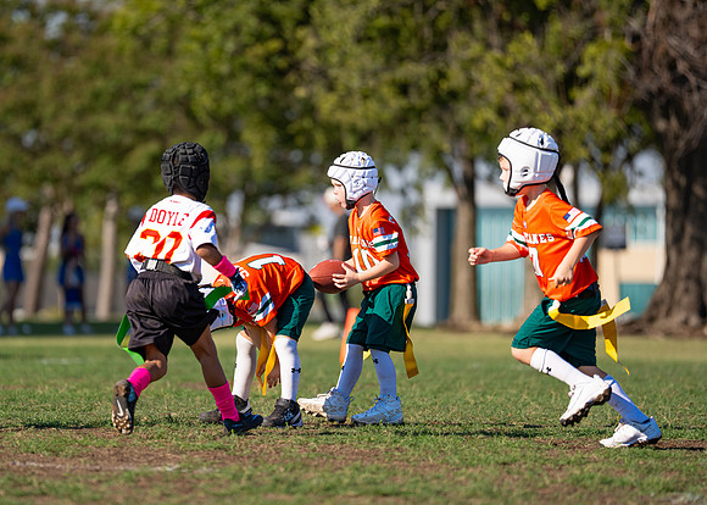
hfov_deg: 7.9
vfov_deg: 5.7
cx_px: 250
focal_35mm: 254
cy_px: 259
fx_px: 5108
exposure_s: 1/4000
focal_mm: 200
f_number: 2.8
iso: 200
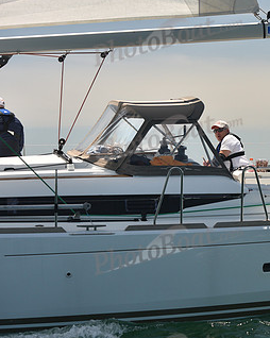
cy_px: 177
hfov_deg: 12.6
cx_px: 299
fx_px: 1200
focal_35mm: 120
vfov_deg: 16.0
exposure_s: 1/800
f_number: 5
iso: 250
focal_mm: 70
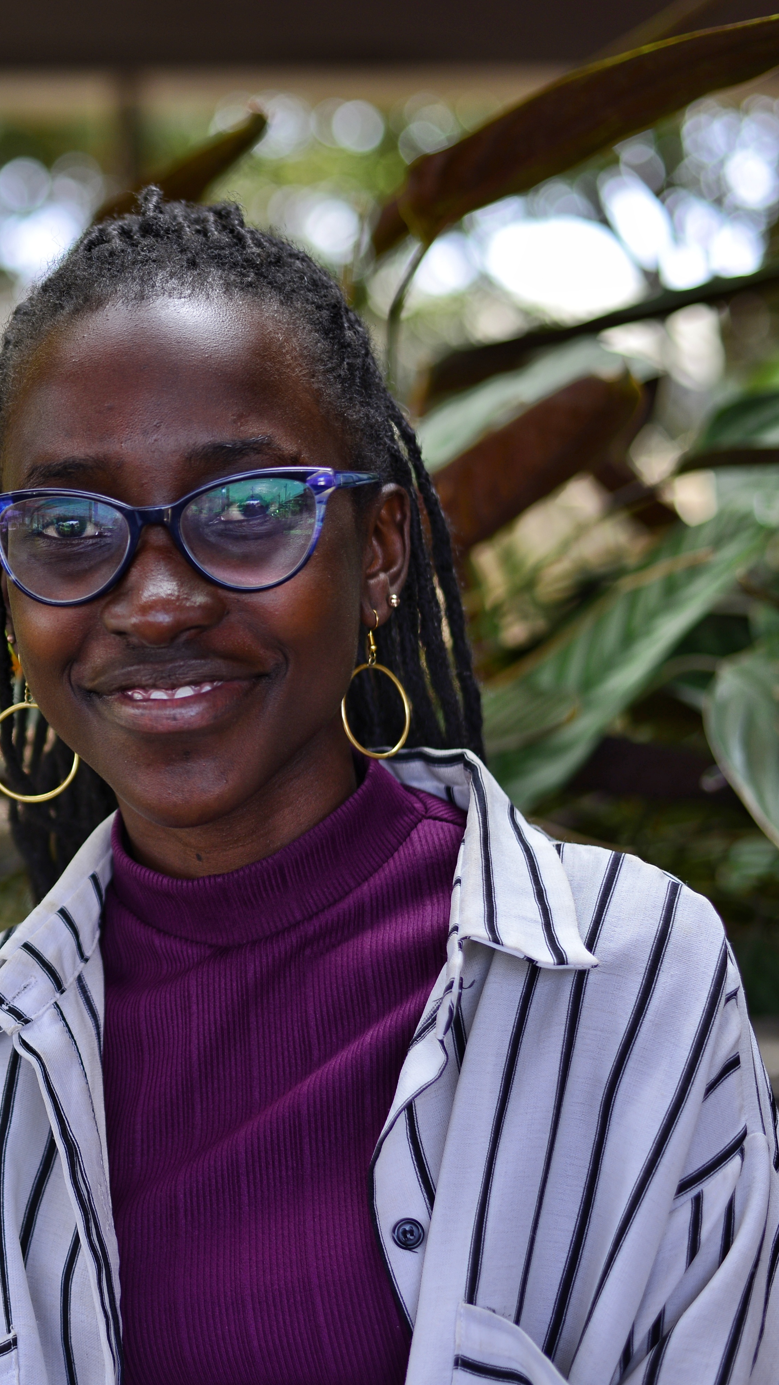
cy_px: 689
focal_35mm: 79
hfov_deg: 14.8
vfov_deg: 26.9
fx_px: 2901
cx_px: -126
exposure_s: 1/320
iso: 160
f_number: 3.2
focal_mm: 50
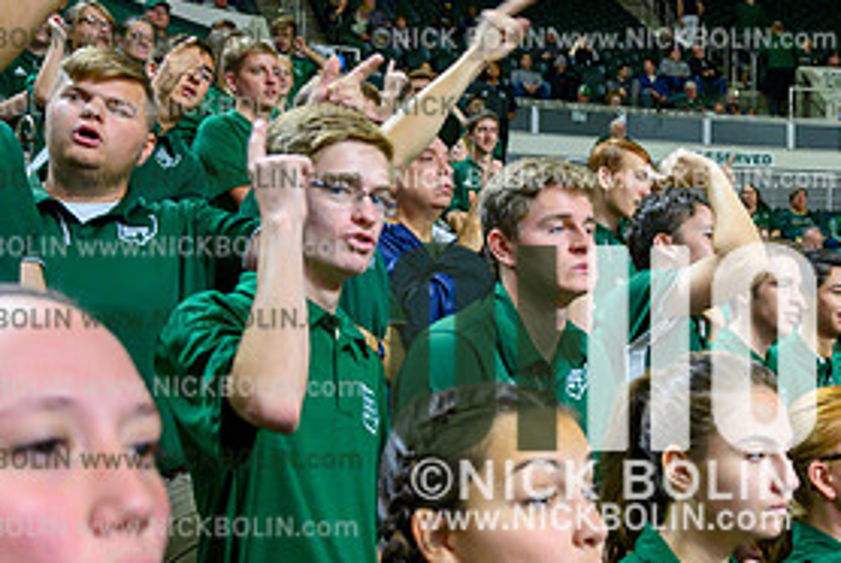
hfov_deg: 38.8
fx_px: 1169
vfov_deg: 26.9
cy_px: 389
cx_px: 602
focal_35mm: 50
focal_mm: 24
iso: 3200
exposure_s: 1/200
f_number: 4.5
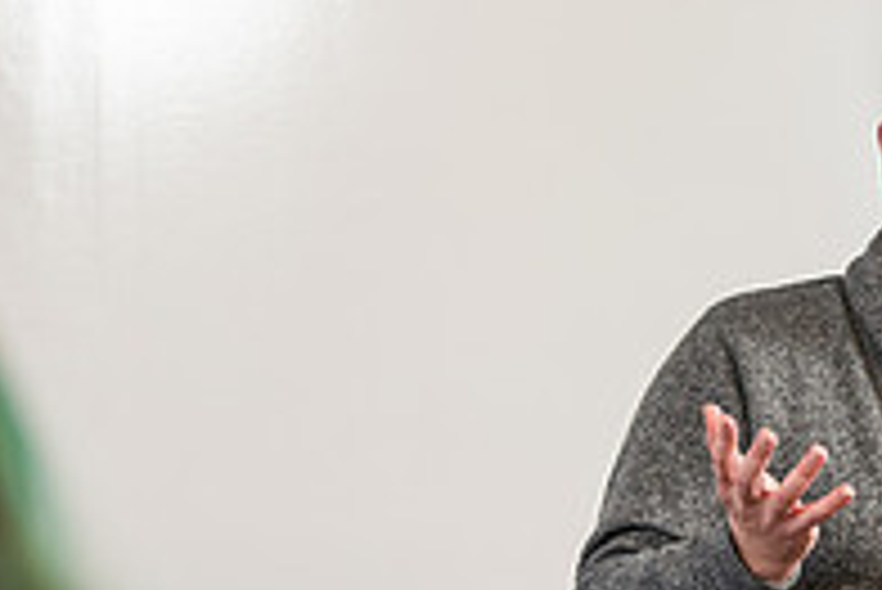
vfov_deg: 4.1
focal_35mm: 332
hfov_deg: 6.2
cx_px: 896
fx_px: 8140
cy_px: 529
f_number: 3.2
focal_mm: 112
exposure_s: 1/200
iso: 640
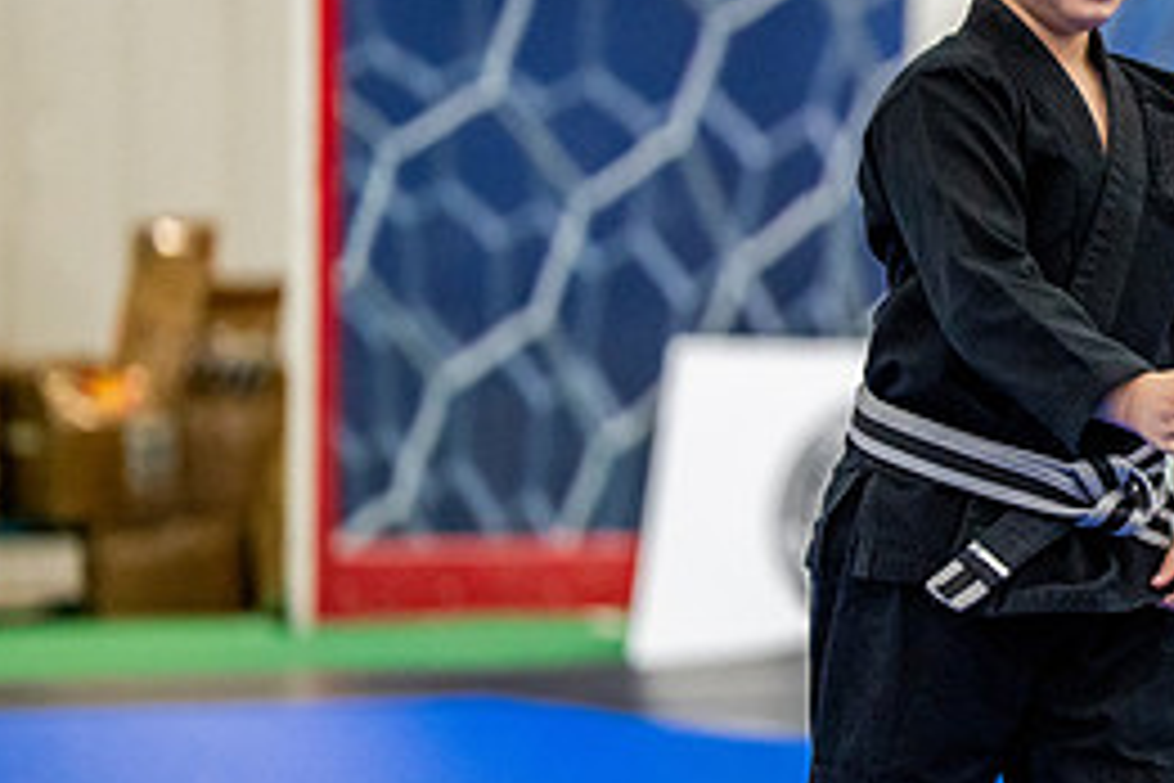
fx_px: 13630
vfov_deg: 3.3
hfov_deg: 4.9
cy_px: 295
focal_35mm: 418
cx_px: 1277
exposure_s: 1/500
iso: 5000
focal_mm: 188
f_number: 2.8
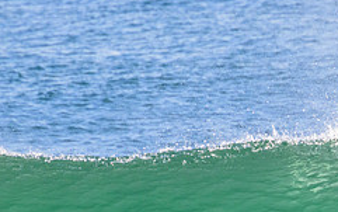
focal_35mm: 1962
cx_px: 372
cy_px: 262
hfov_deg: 1.1
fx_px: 18086
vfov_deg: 0.7
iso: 2800
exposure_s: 1/2000
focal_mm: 800
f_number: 11
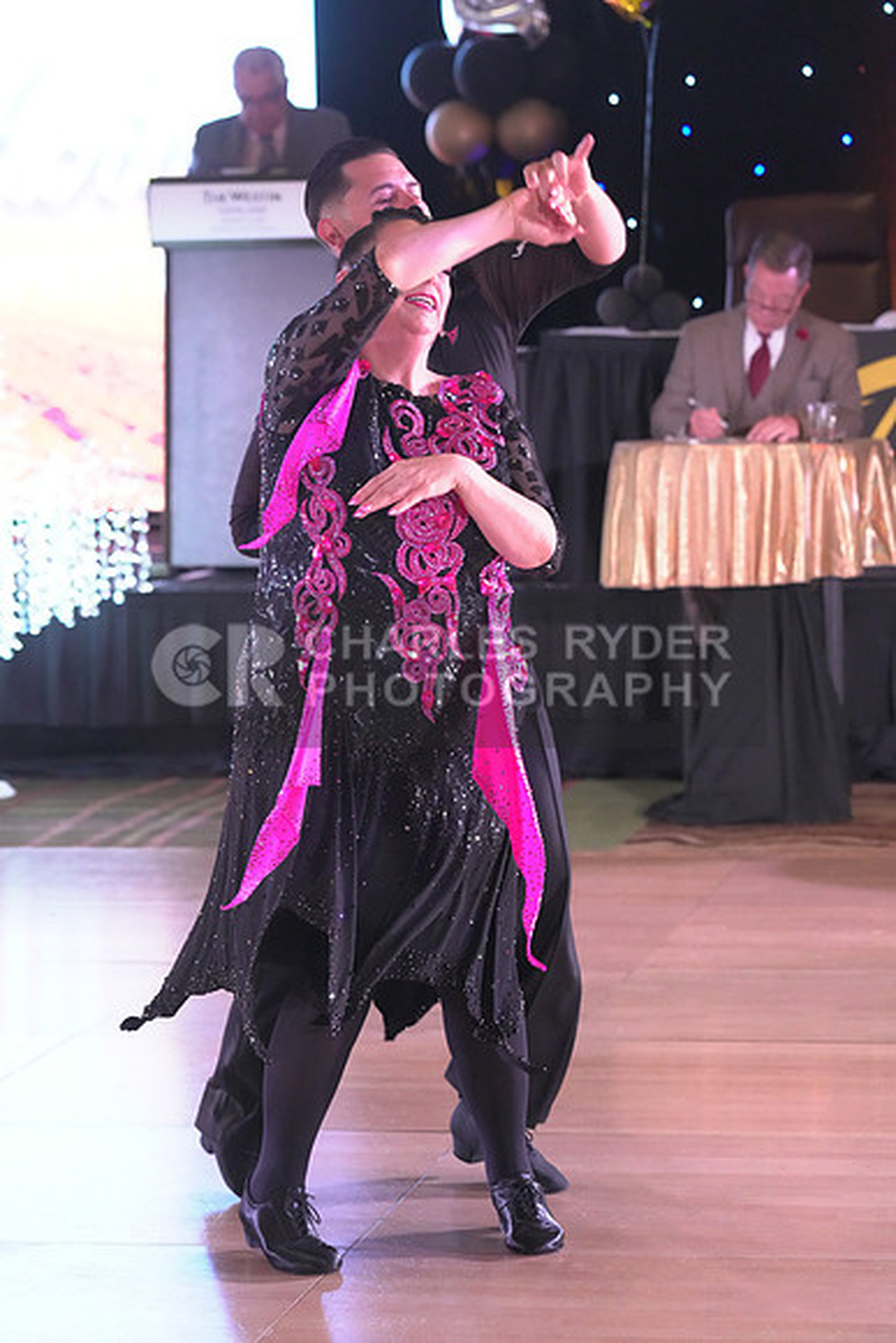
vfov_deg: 16.6
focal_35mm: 123
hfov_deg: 11.2
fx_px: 4589
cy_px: 672
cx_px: 448
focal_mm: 123
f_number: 5
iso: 8000
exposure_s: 1/320
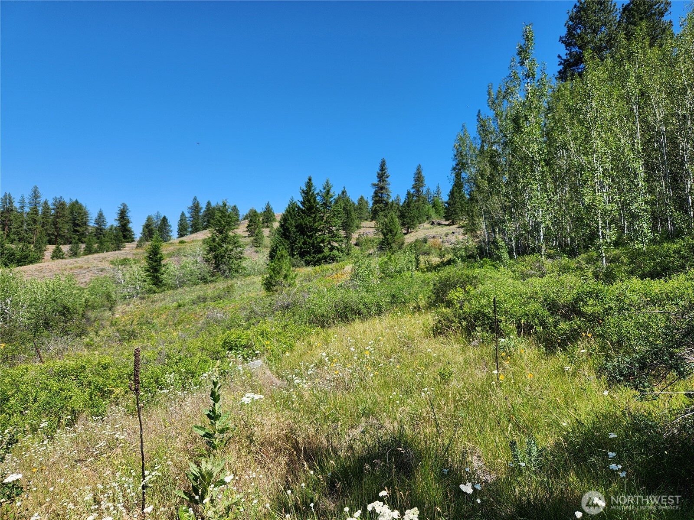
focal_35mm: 23
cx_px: 347
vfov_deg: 58.9
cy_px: 260
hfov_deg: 73.9
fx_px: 461
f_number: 1.8
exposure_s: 1/1328
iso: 20
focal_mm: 5.4
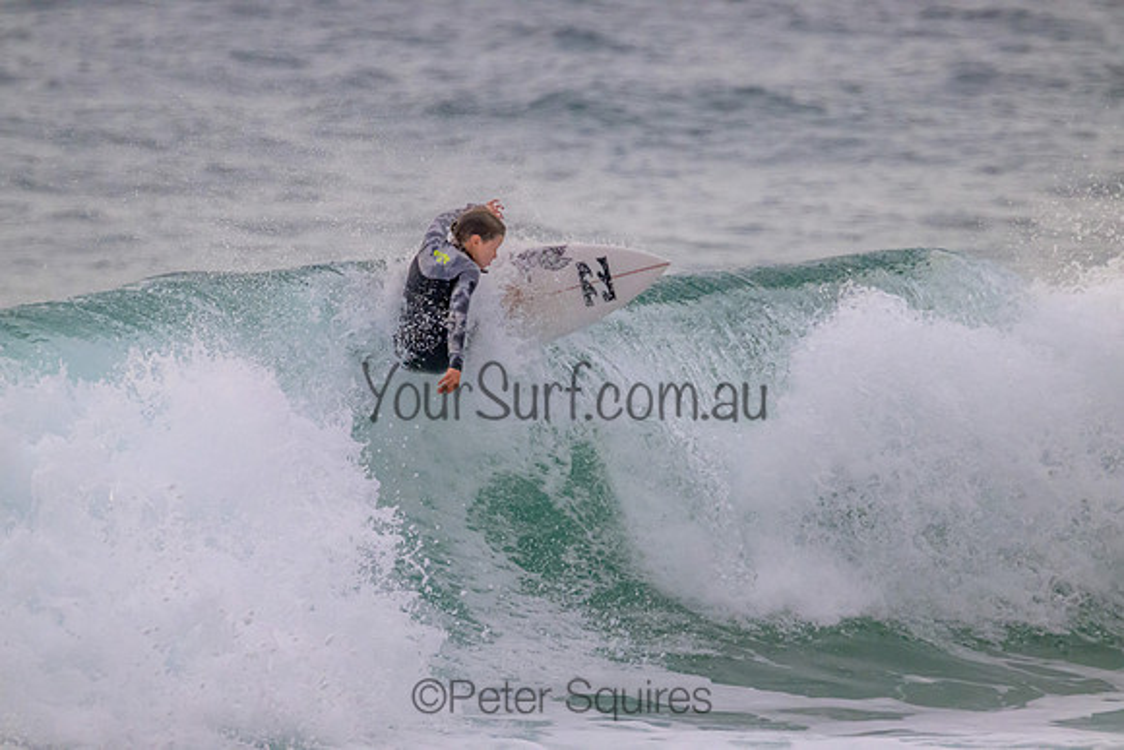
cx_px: 562
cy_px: 375
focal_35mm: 800
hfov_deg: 2.6
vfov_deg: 1.7
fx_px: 24982
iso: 6400
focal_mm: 800
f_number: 11
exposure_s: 1/2000
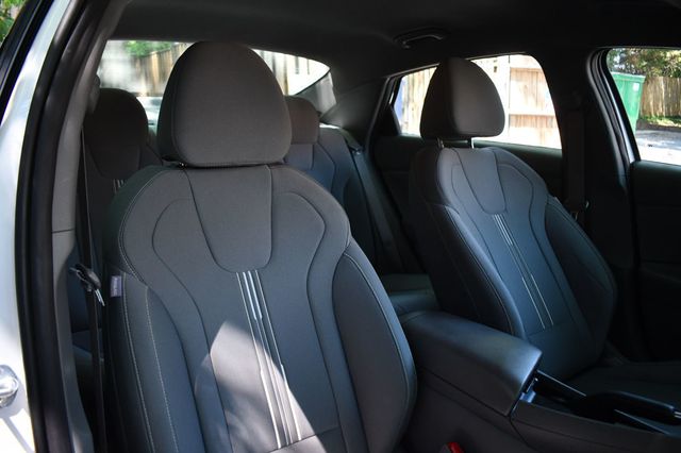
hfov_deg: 67.4
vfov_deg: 47.9
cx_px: 340
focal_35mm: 27
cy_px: 226
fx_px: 510
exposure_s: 1/200
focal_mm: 18
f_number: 3.5
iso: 800
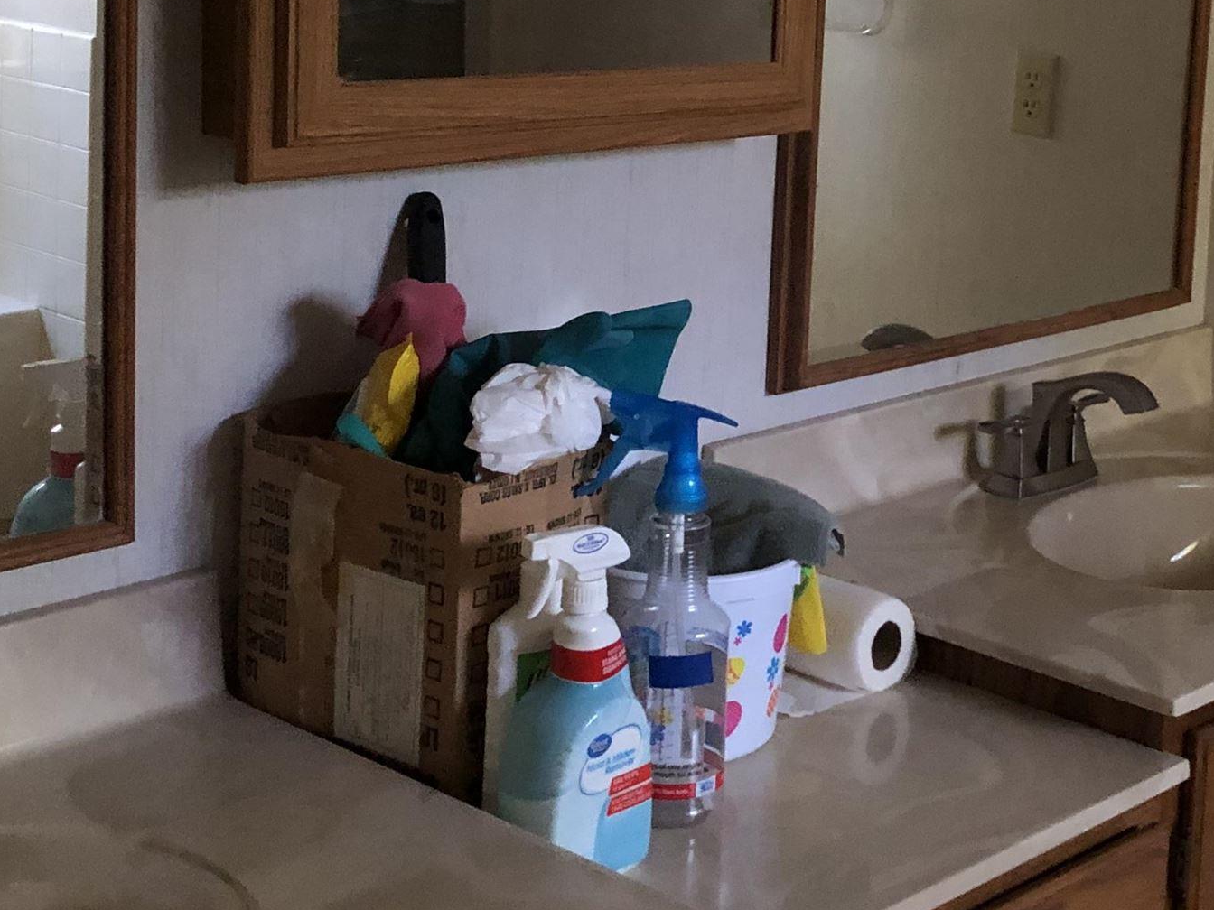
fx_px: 2245
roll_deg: -1.4
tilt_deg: -7.5
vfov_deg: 22.6
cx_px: 835
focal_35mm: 64
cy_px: 160
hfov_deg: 30.0
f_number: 1.8
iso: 100
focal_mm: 3.99
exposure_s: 1/4
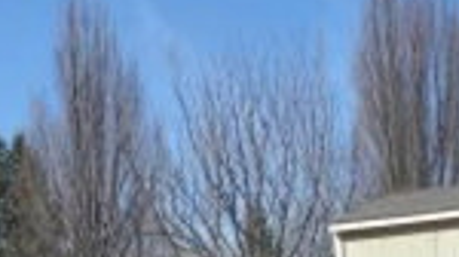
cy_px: 346
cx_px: 119
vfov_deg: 9.8
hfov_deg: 17.6
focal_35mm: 121
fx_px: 1471
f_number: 5.6
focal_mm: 4.6
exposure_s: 1/346
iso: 64
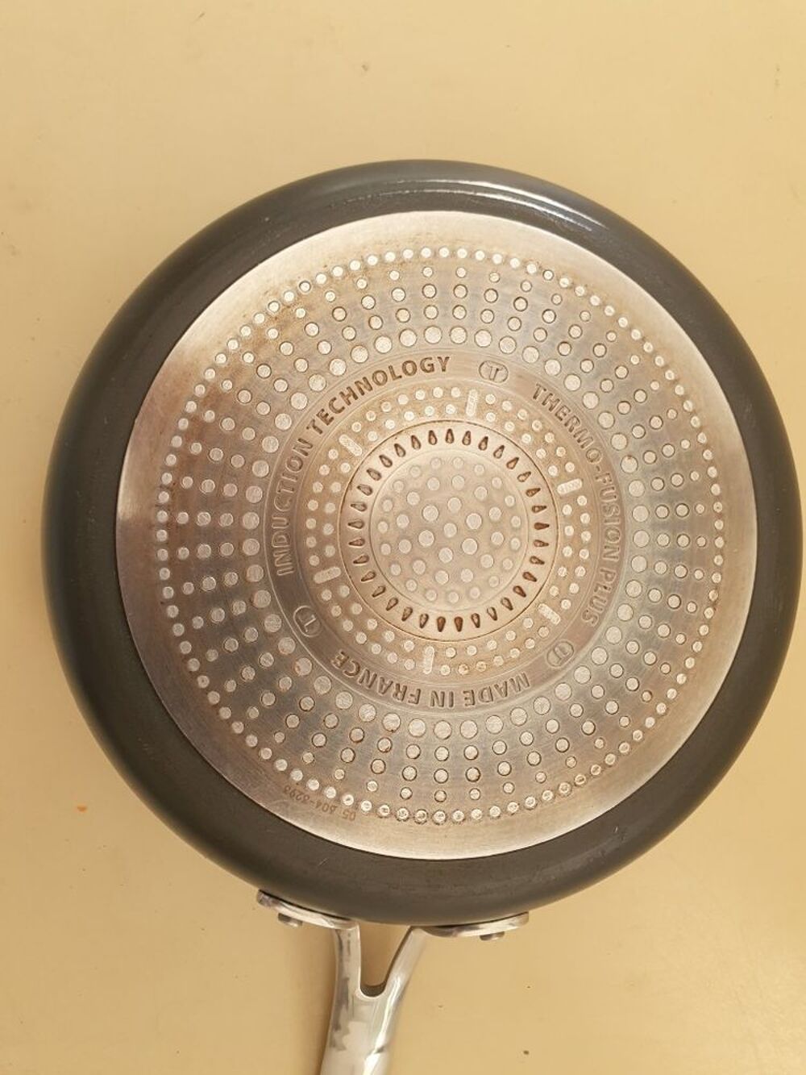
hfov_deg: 53.1
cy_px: 538
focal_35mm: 26
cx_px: 403
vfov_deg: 67.3
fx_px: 807
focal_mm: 4.32
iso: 125
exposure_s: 1/120
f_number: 2.4
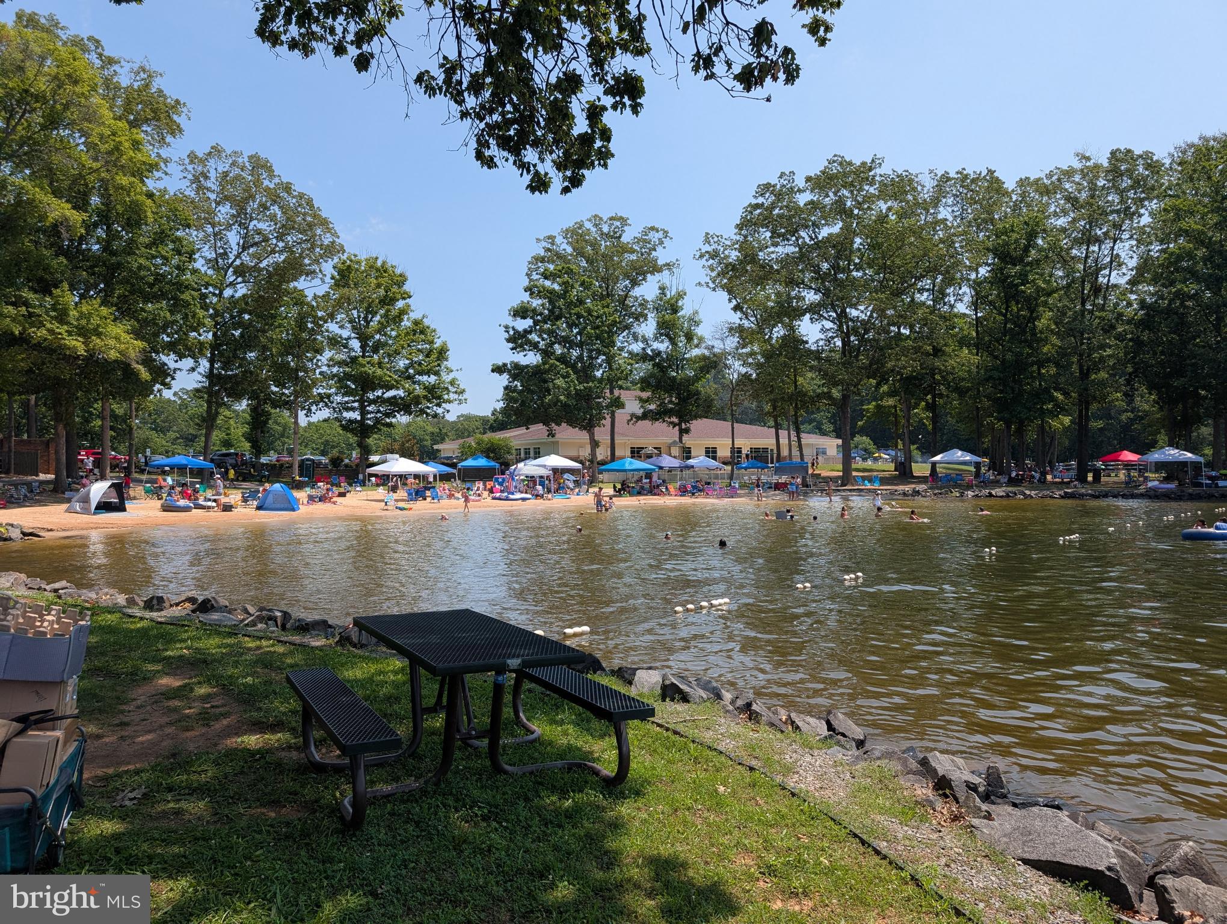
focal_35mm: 24
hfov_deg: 71.5
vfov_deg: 56.9
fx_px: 852
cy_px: 462
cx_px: 614
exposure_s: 1/957
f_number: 1.68
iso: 21
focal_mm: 6.9
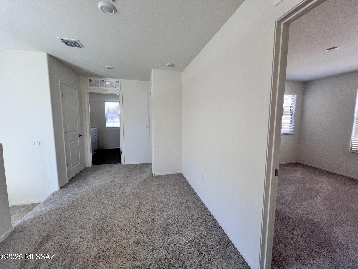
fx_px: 134
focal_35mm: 13
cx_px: 179
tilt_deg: -5.5
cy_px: 134
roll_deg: -0.2
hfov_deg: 106.2
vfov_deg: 89.9
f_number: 1.8
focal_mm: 1.57
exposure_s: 1/120
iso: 125
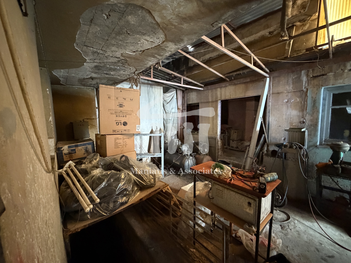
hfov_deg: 102.1
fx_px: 142
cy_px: 132
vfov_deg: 85.7
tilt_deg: -4.8
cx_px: 176
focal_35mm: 14
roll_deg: +1.6
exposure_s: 1/25
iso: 1250
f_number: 2.2
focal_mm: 2.22
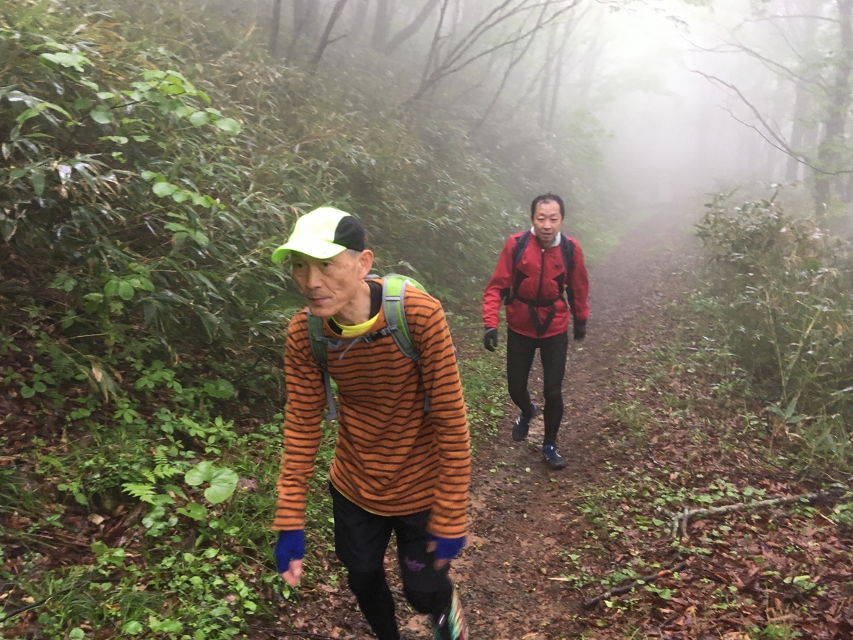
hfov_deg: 60.0
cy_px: 319
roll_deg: +2.7
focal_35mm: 30
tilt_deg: -19.8
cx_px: 424
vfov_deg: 46.8
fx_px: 739
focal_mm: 4.15
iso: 100
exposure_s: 1/30
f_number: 2.2
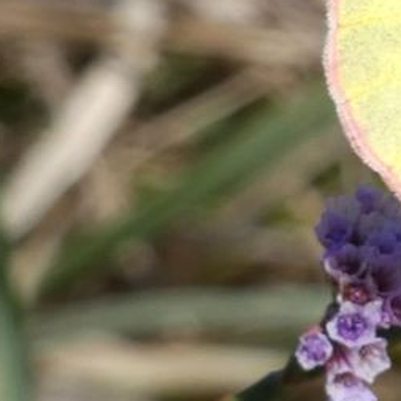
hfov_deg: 1.5
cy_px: -21
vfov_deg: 1.5
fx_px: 14993
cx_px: 654
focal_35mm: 1144
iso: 80
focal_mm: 68.8
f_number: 5.6
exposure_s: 1/125
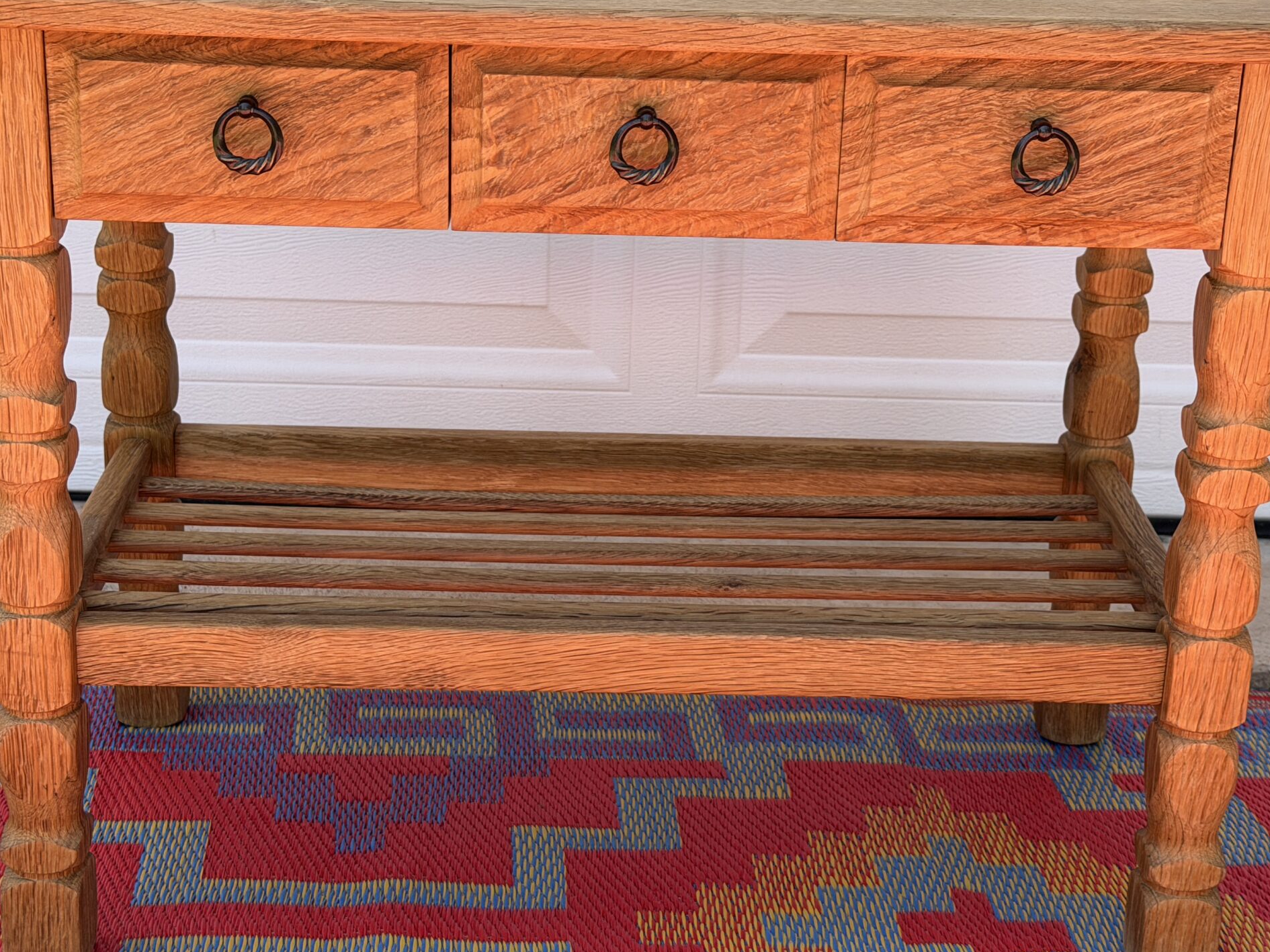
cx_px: 655
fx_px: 2385
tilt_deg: -14.9
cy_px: 418
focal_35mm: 65
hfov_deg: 29.8
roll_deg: -1.5
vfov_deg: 22.6
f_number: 1.78
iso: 64
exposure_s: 1/875
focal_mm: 6.76
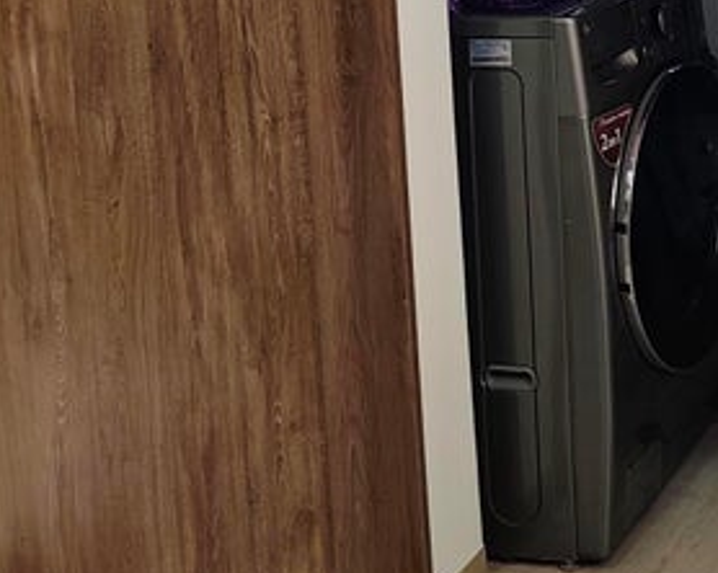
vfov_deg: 19.9
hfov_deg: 25.1
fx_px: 1465
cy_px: -217
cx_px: 833
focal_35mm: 69
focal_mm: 6.19
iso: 100
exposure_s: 1/52.5
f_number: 1.65
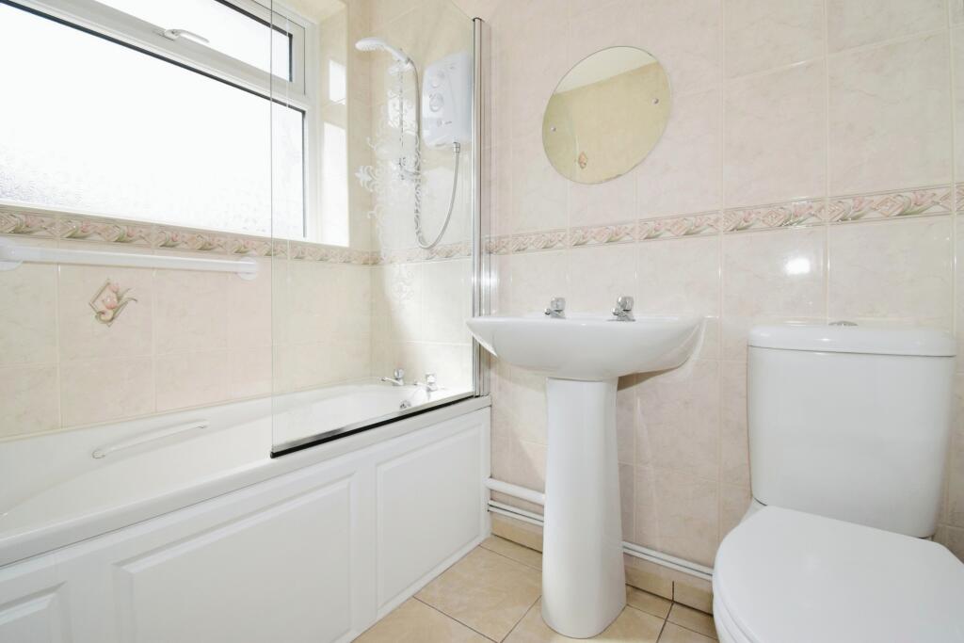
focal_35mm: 15
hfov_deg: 100.4
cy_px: 322
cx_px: 482
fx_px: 402
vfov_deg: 77.3
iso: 1000
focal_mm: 10
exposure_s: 1/200
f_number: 13
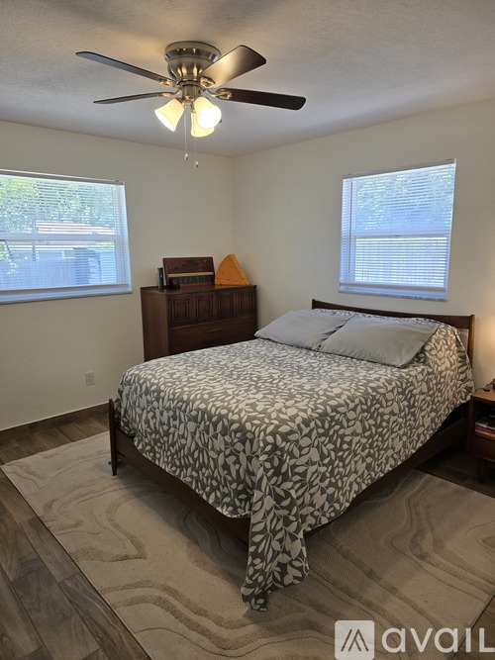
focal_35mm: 23
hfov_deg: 58.9
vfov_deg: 73.9
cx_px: 248
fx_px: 439
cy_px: 330
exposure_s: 1/120
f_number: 1.7
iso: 64
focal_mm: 6.3
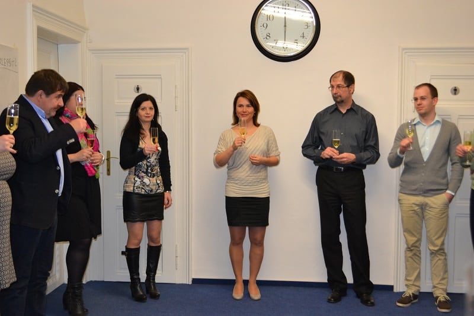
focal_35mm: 45
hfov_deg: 43.6
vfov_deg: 29.9
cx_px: 237
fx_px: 592
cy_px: 158
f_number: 4.5
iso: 1800
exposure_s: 1/60
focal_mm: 30
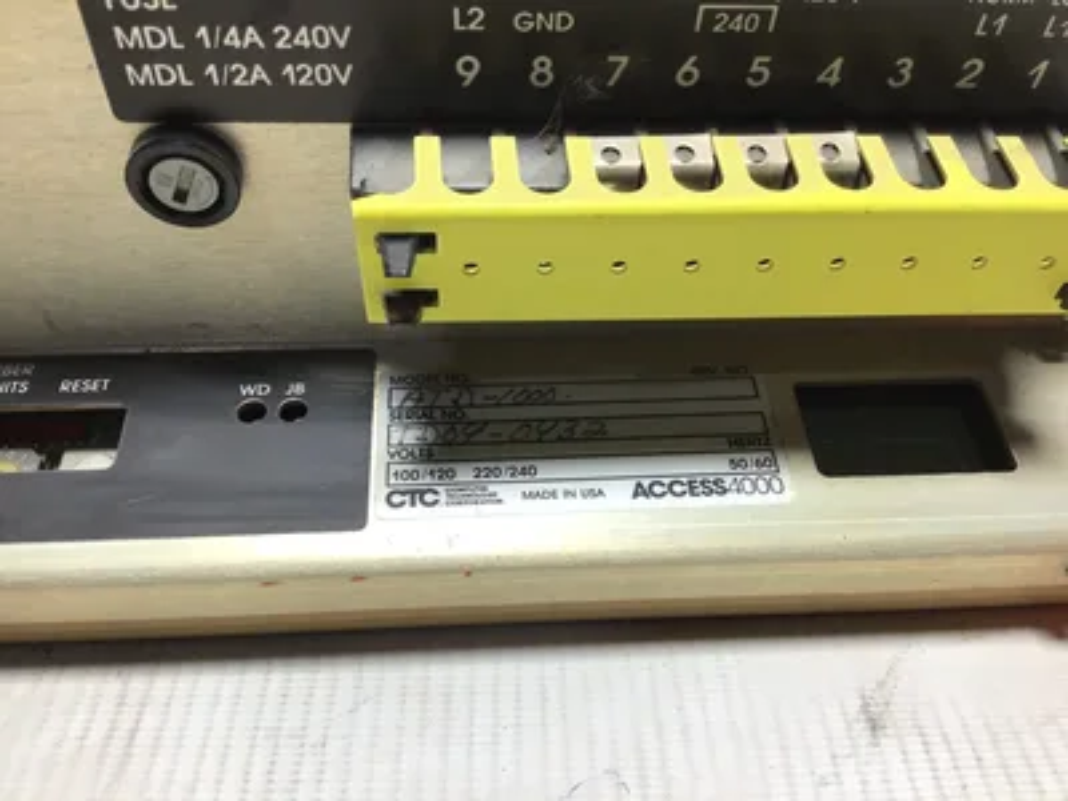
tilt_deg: -42.8
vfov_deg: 45.4
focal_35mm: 31
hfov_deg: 58.4
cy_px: 400
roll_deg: -3.1
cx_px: 534
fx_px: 956
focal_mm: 3.3
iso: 40
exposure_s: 1/120
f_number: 2.4
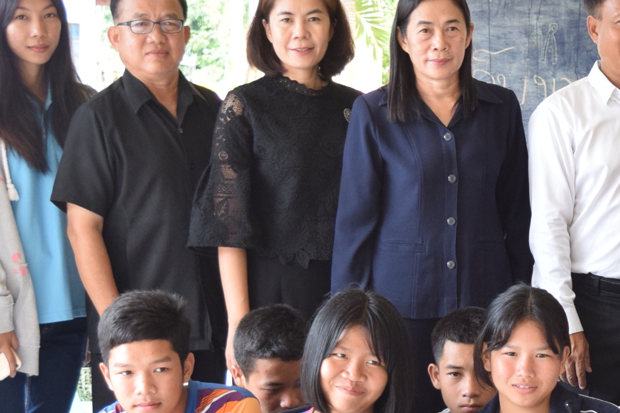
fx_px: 2238
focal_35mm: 130
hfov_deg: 15.5
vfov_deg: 10.5
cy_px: 333
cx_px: 620
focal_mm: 32
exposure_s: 1/80
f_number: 4.5
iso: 800
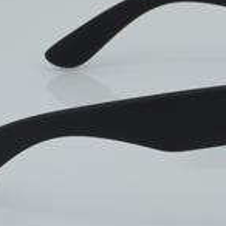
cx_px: 226
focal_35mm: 175
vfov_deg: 10.0
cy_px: 96
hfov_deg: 9.9
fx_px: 1293
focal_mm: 50
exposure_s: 1/4
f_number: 32
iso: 100
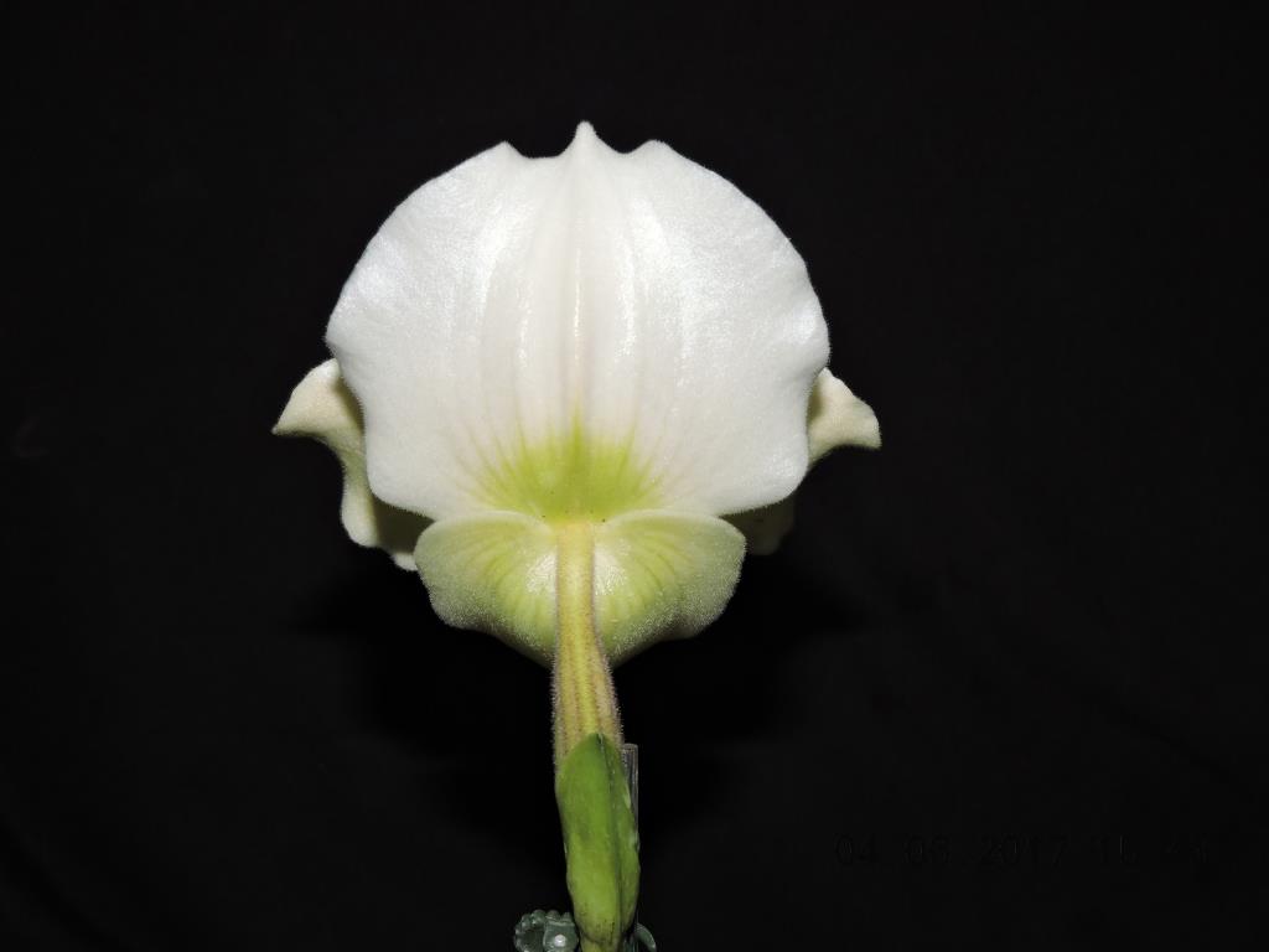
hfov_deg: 42.1
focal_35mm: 45
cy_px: 476
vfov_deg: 32.2
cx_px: 634
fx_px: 1650
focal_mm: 8.1
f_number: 4
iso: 125
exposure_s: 1/30
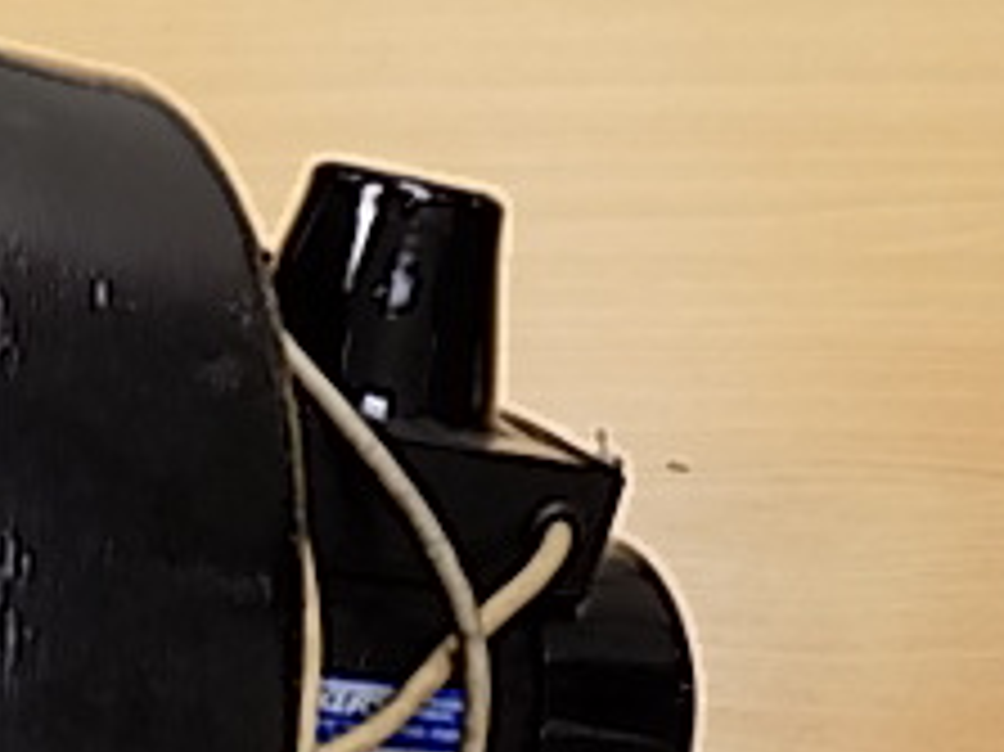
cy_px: 932
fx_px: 1913
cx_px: -9
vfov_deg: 20.6
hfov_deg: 27.6
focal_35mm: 66
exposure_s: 1/30
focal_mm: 4
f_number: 3.1
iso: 180
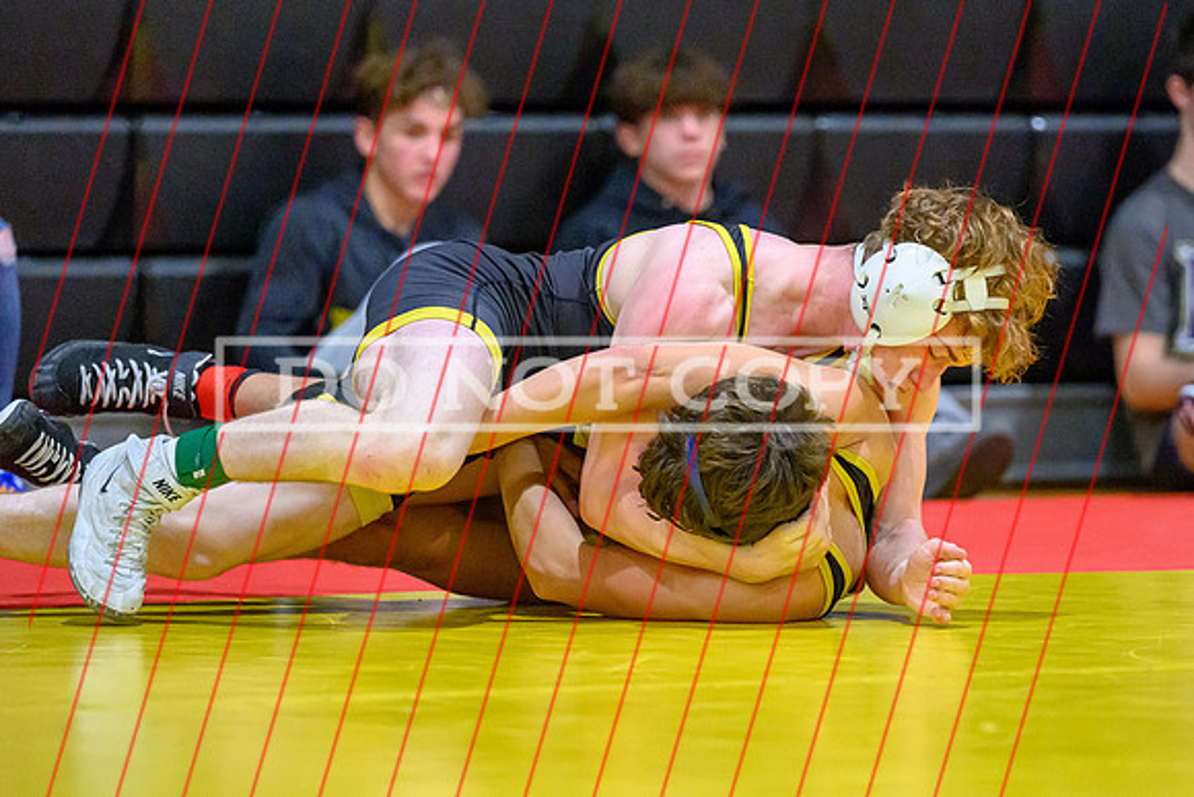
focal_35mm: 278
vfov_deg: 4.9
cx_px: 791
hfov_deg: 7.4
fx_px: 9220
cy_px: 382
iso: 12800
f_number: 2.8
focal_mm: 200
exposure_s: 1/800
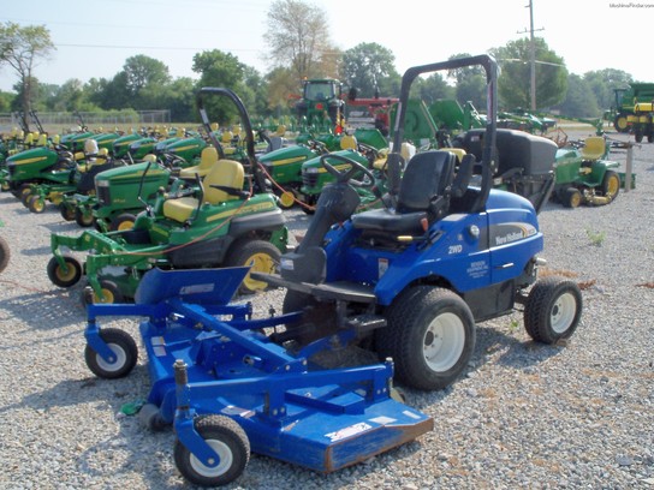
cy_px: 245
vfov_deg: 40.7
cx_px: 327
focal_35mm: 35
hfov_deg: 52.6
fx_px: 661
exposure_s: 1/320
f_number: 5.5
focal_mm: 6.3
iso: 160
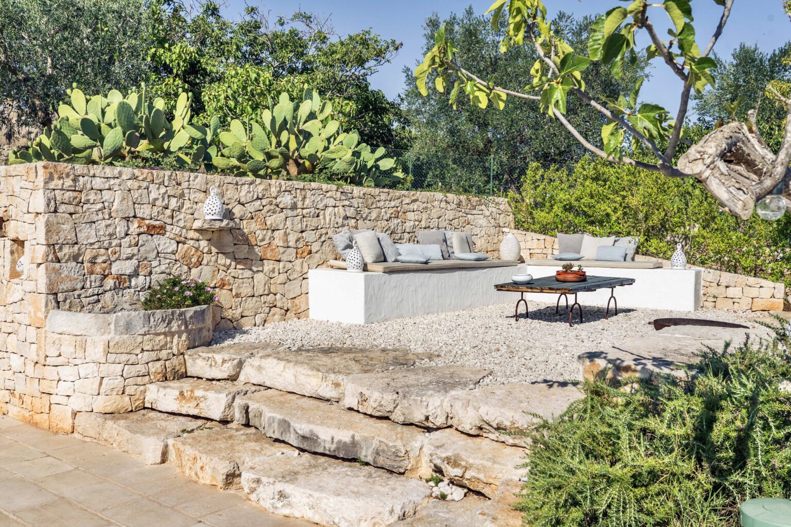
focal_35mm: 31
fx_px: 681
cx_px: 396
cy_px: 264
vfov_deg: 42.3
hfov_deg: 60.3
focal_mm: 31
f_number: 10
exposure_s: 1/800
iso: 200
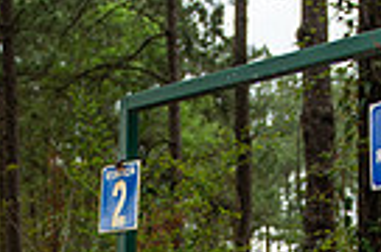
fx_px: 1309
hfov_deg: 16.5
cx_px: 120
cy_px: 487
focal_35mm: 124
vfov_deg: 10.2
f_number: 2.8
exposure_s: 1/1000
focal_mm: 29
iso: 100
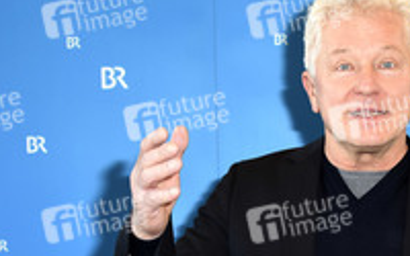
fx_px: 884
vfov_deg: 16.1
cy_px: 270
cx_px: 327
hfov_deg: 25.7
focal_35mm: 79
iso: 640
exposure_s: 1/125
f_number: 4.5
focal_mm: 23
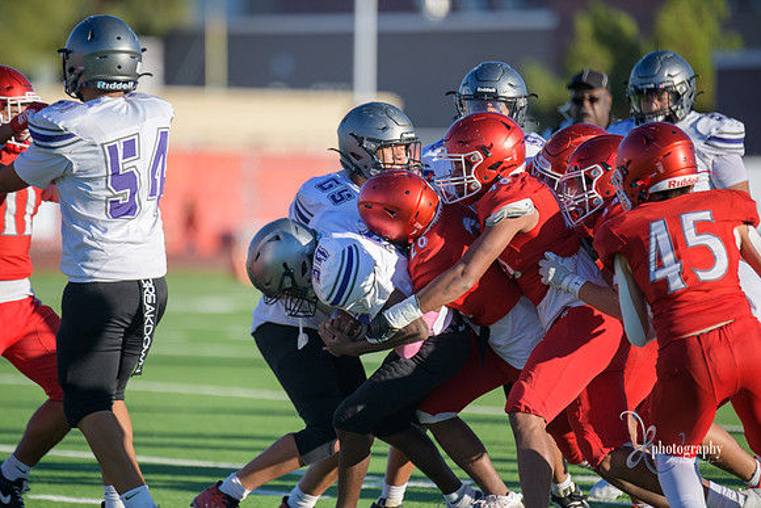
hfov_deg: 6.9
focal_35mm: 300
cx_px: 380
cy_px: 254
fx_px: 6343
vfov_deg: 4.6
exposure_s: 1/6400
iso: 400
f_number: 2.8
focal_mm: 300
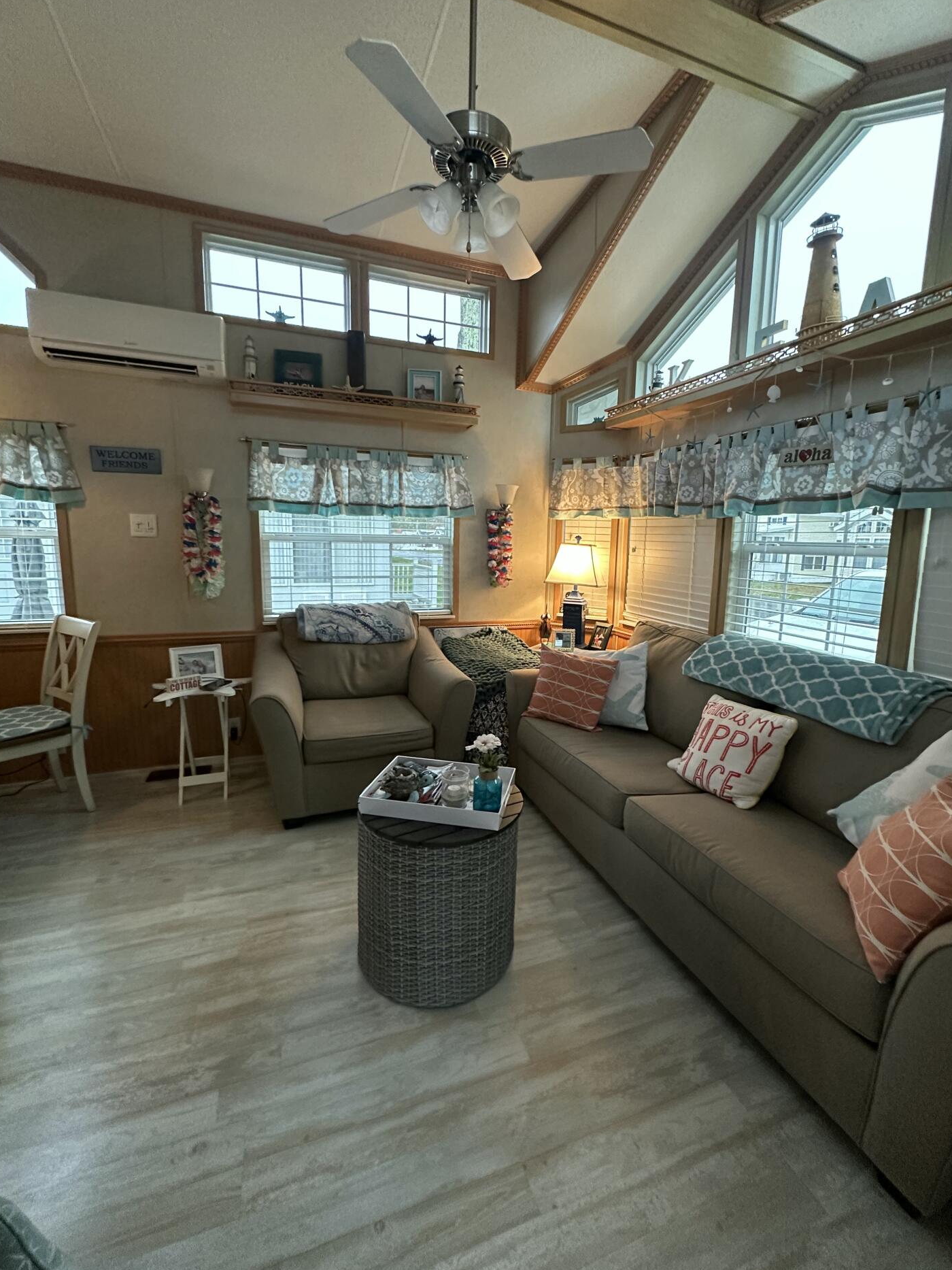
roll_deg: -1.7
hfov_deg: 81.7
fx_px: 550
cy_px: 618
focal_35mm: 15
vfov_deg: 98.2
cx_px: 491
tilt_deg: -7.4
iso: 400
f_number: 2.2
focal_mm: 2.22
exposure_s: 1/60
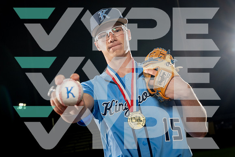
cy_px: 78
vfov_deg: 26.5
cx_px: 118
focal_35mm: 51
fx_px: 333
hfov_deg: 38.9
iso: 800
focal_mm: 51
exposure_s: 1/250
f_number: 5.6
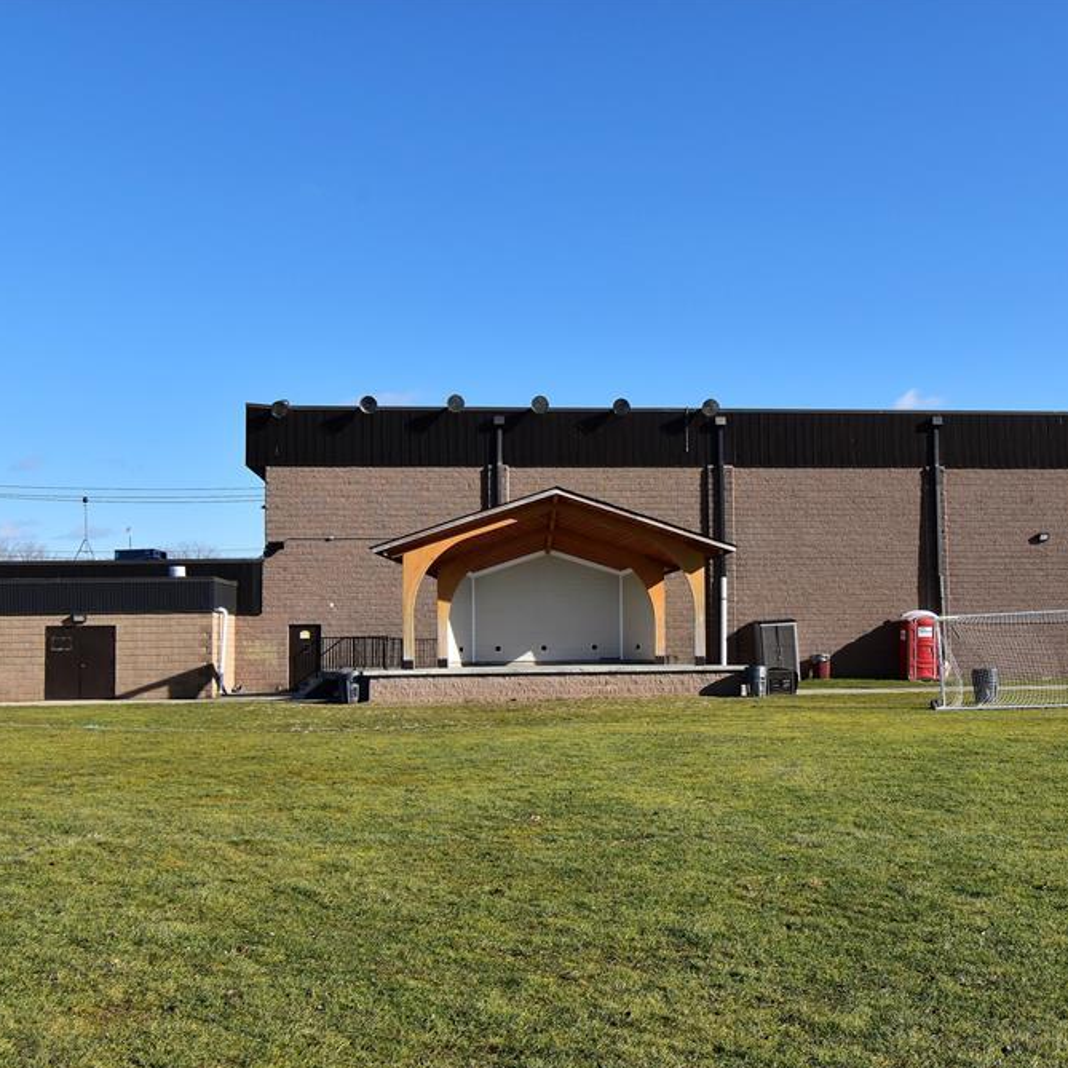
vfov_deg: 42.8
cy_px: 536
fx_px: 1361
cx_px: 607
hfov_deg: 42.7
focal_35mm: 39
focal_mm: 20
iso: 400
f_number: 11
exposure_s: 1/400
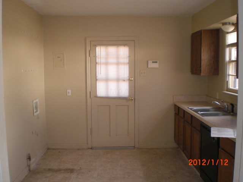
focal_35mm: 38
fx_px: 267
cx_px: 122
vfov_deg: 37.7
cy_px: 91
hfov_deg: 49.0
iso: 200
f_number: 3.1
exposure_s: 1/40
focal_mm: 6.3
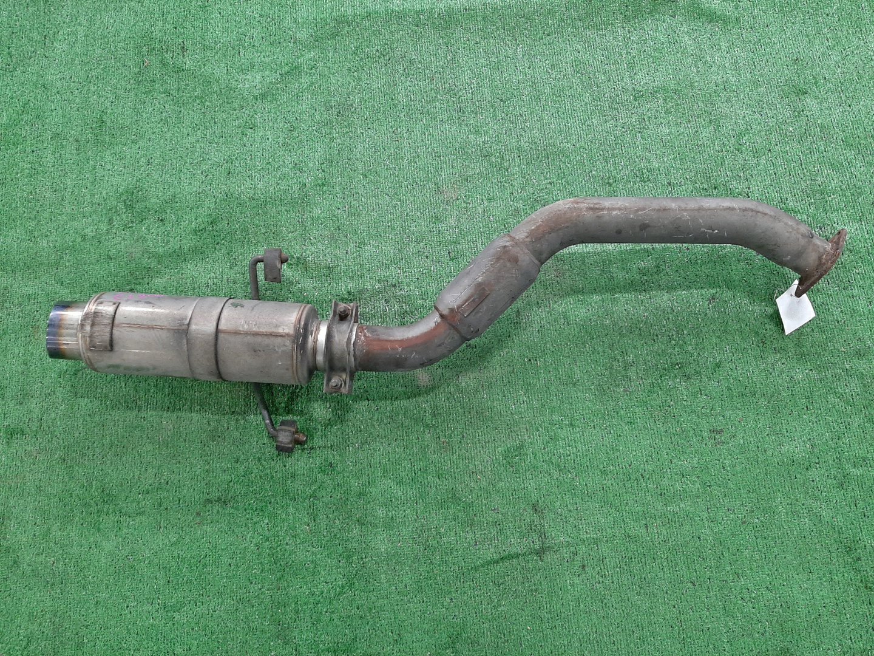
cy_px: 328
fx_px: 656
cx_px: 437
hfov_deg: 67.3
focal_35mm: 26
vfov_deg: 53.1
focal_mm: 3.93
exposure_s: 1/50
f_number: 1.7
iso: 241
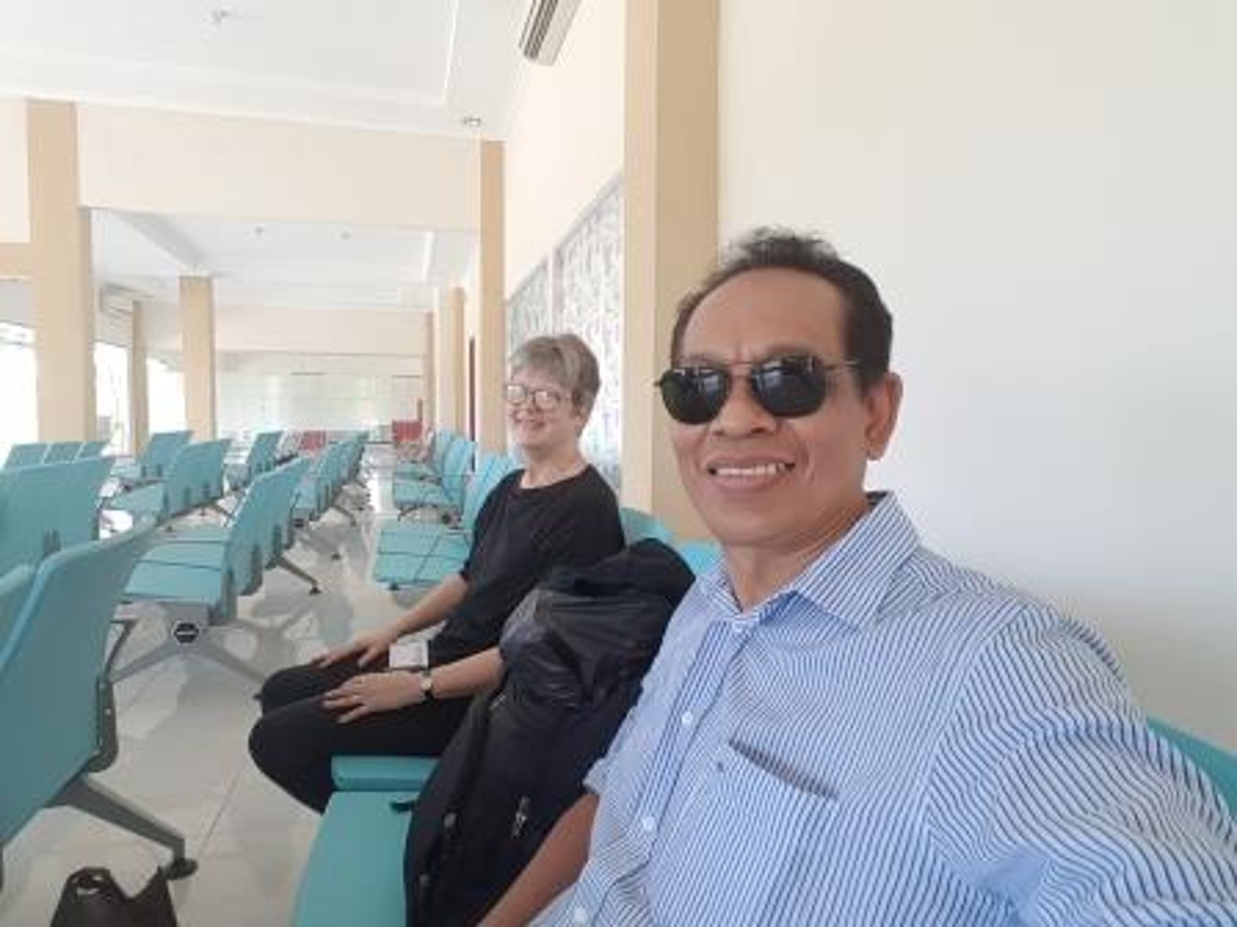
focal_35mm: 21
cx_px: 618
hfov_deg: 79.0
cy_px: 464
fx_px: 750
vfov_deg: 63.4
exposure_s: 1/127
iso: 50
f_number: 1.7
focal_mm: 2.1
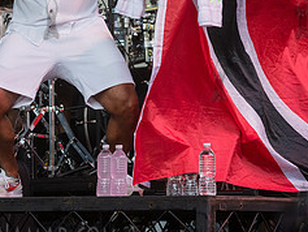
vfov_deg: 5.1
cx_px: 51
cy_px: 16
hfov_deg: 6.7
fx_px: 2617
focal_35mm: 294
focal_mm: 125
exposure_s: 1/800
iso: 1600
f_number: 4.5
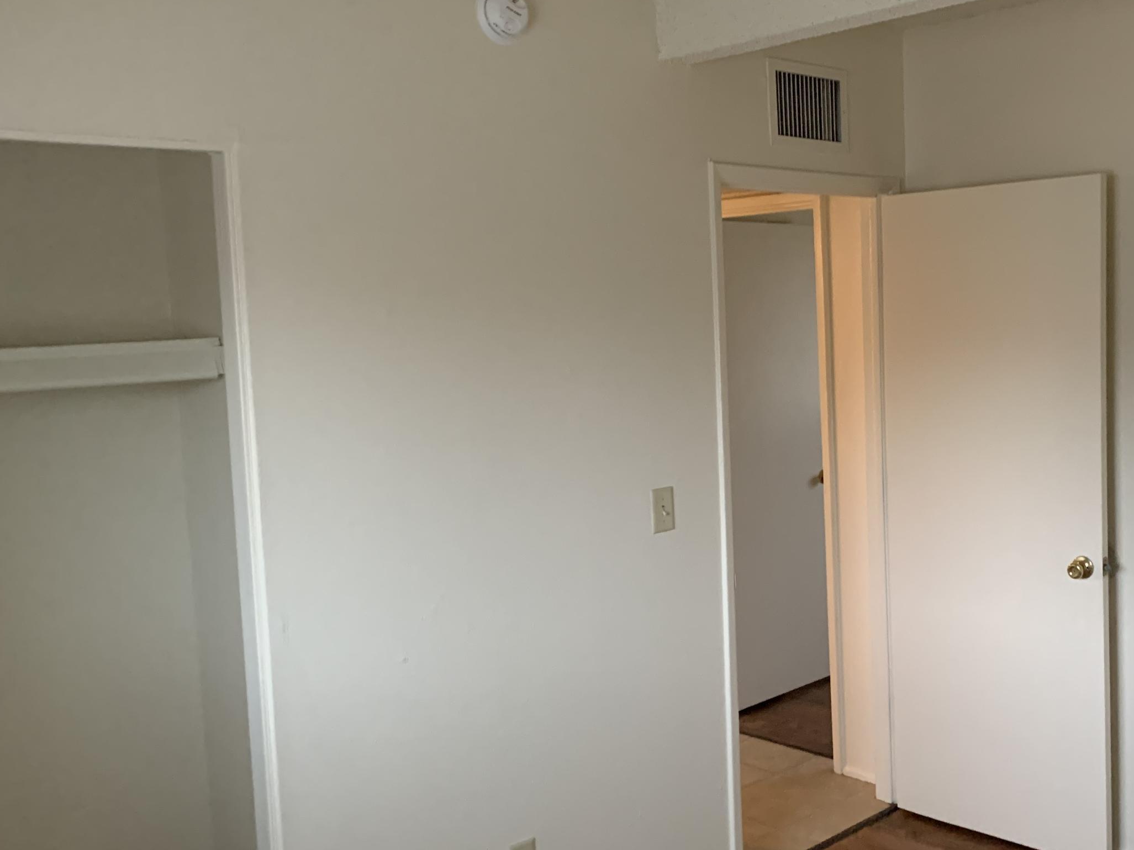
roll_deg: +1.3
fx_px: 1245
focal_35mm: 38
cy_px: 403
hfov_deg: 47.8
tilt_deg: -2.5
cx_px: 798
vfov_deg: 37.7
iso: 400
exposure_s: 1/60
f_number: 1.8
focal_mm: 4.25
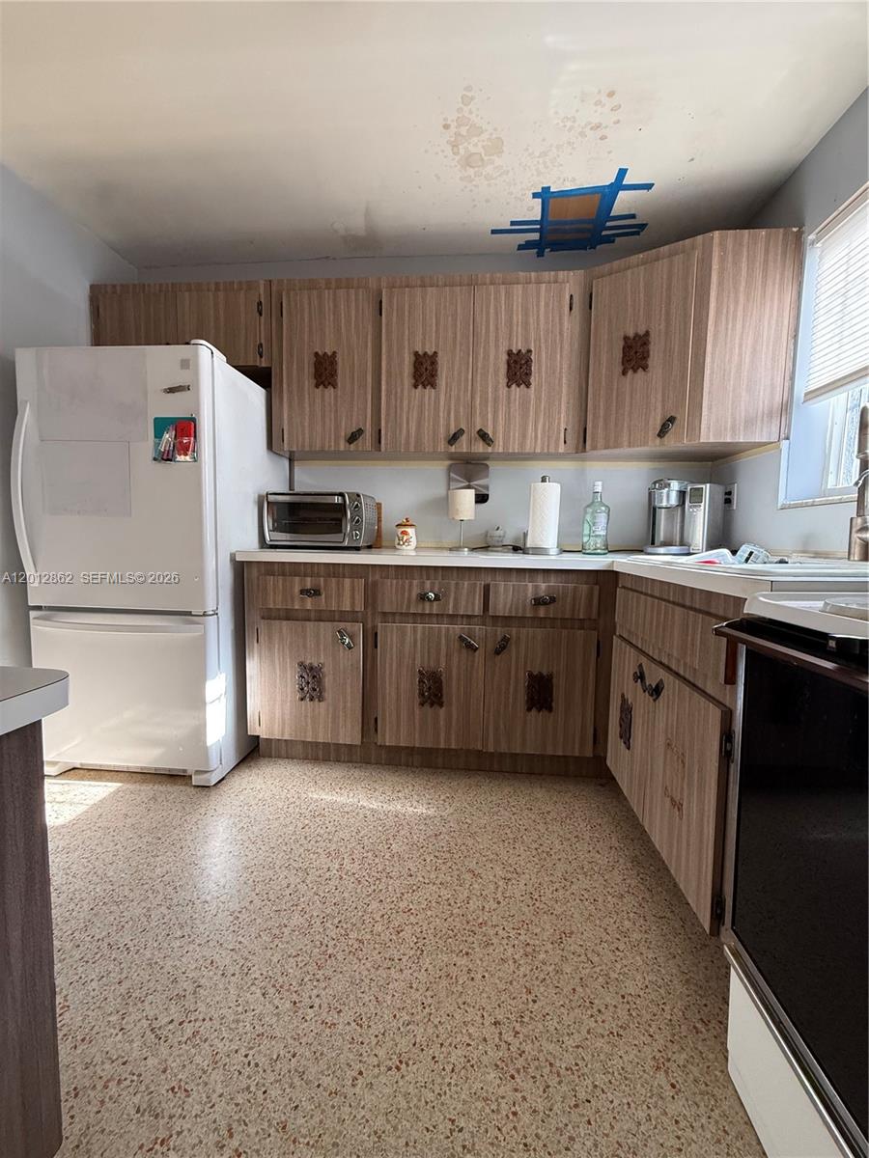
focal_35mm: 14
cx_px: 434
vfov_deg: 102.1
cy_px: 579
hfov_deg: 85.7
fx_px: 469
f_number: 2.2
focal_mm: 2.22
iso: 320
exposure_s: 1/99
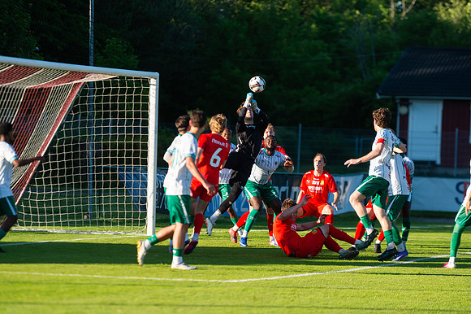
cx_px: 236
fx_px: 2678
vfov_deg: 6.7
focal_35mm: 205
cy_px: 157
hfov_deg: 10.1
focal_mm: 200
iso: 250
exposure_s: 1/1250
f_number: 3.2
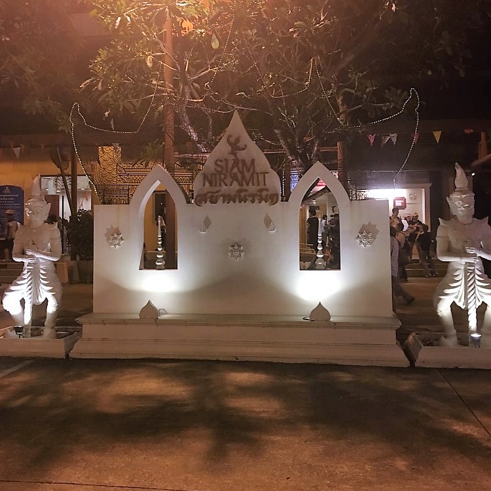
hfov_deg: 47.2
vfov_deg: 47.0
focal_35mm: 35
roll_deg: +0.3
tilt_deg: +3.2
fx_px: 562
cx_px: 242
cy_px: 201
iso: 160
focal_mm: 4.15
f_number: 2.2
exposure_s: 1/33
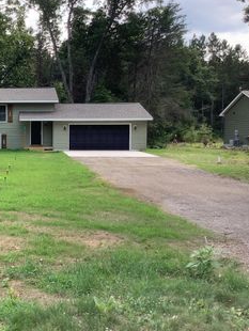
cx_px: -15
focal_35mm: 50
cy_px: 155
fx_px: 479
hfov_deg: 27.1
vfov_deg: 38.1
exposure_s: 1/312
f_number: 2.4
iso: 25
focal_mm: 3.3
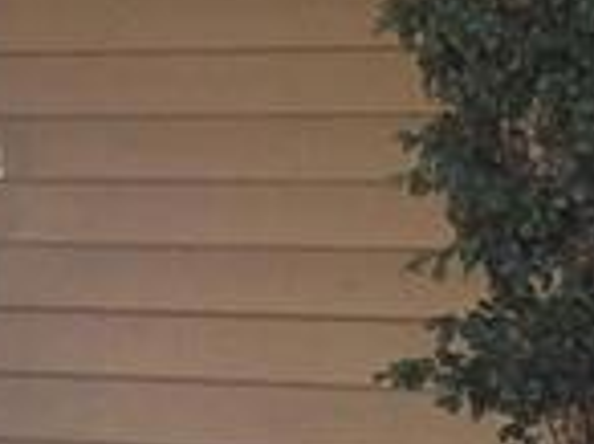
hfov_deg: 9.0
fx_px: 3495
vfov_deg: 7.1
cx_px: -708
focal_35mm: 204
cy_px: -358
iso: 32
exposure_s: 1/370
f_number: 2.2
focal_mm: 4.15
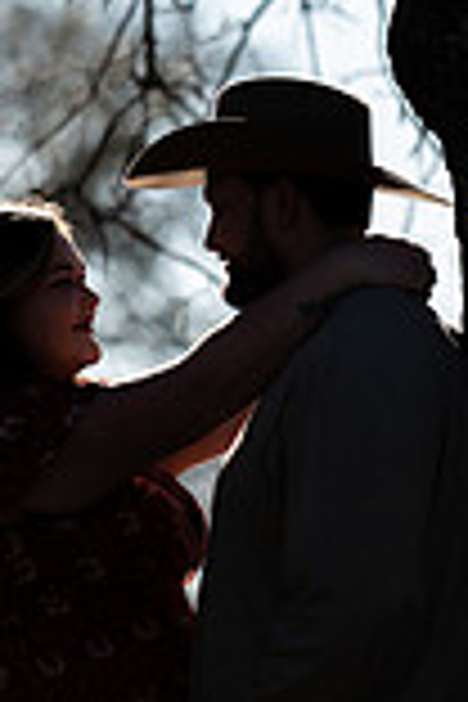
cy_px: 14
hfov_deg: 3.4
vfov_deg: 5.1
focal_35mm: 403
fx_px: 7858
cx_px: -9
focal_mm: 140
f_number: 2.8
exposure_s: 1/1000
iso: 50
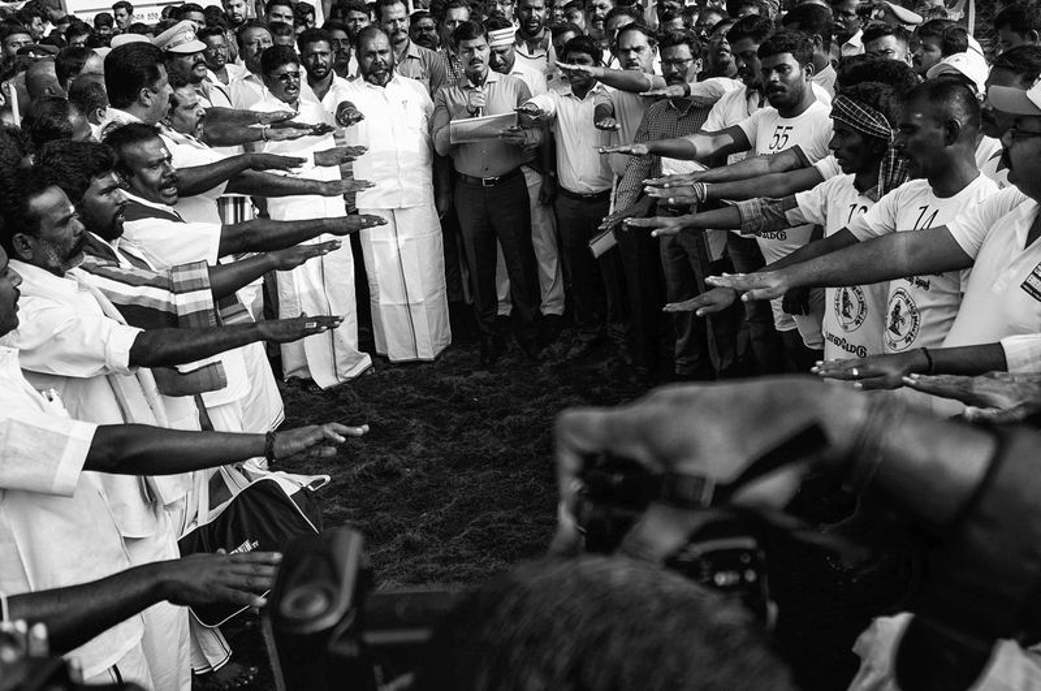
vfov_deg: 36.8
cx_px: 520
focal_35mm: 36
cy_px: 346
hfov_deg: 53.2
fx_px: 1040
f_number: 4.5
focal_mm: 24
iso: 400
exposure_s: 1/320
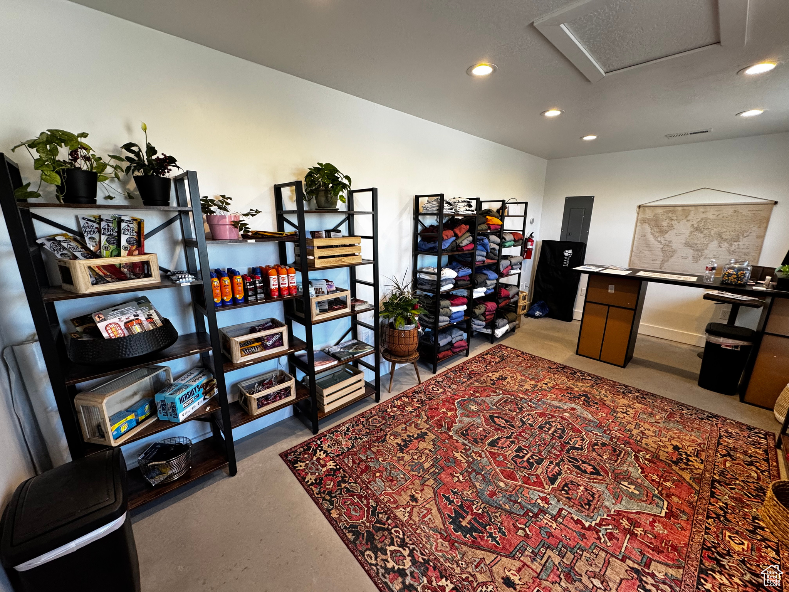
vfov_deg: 85.7
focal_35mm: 14
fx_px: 319
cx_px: 394
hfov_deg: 102.1
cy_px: 296
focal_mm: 2.22
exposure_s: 1/120
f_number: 2.2
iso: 250
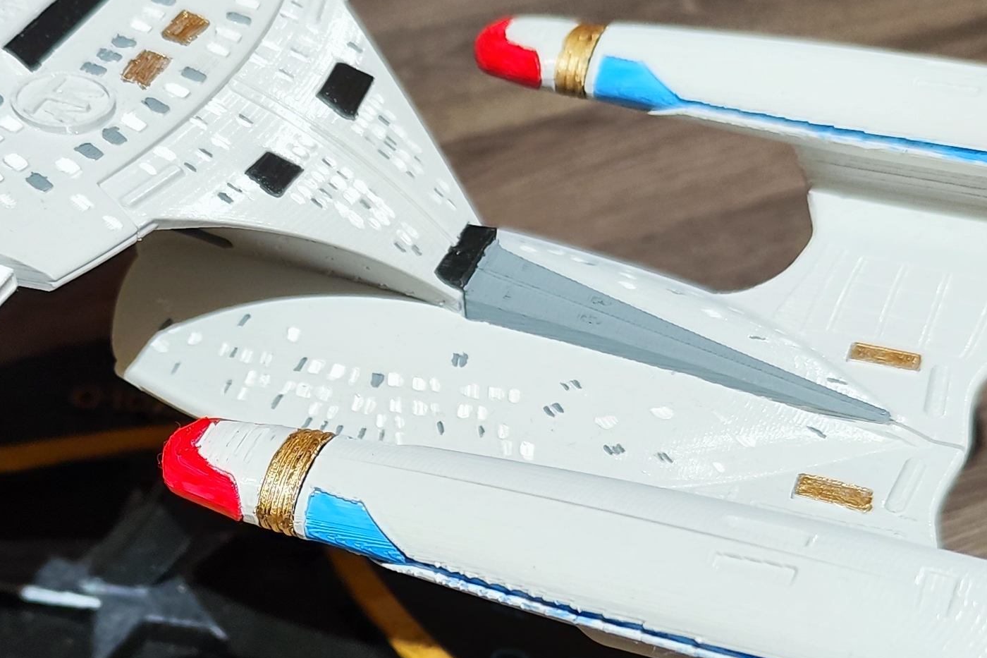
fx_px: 1919
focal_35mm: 70
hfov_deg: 28.5
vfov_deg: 19.3
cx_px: 265
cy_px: 481
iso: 753
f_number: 1.69
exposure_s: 1/91.6
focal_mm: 7.01
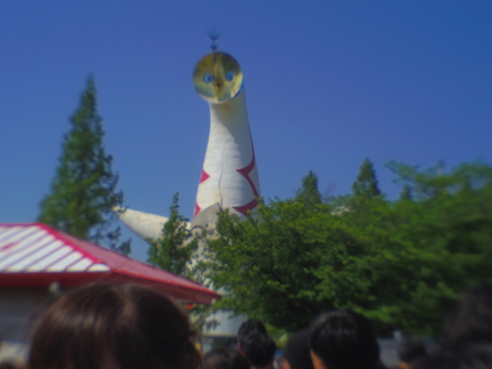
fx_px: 910
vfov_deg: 22.9
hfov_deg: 30.3
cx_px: 246
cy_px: 184
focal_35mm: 64
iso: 100
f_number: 9
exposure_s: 1/320
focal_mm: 11.5
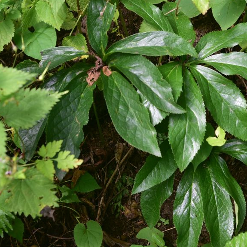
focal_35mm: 96
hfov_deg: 18.0
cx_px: 193
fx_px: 775
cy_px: 73
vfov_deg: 18.0
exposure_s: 1/160
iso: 320
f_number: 7.1
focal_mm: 50
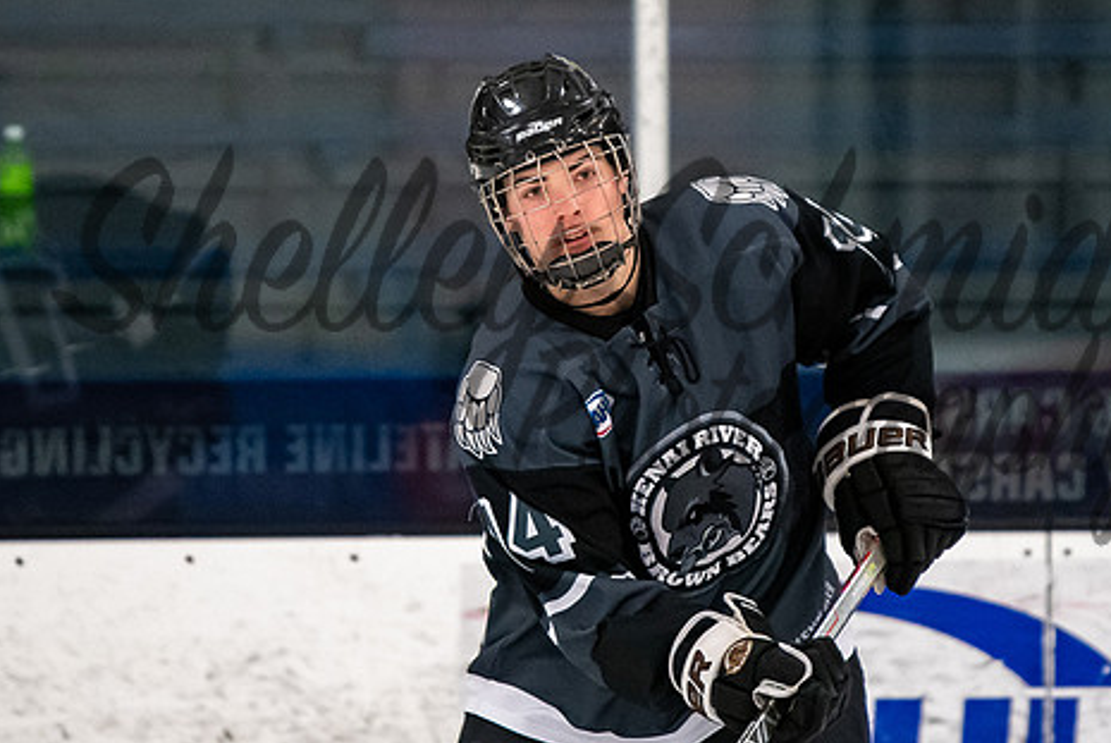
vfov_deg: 2.4
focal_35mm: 566
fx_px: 17483
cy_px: 203
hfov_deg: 3.6
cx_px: 564
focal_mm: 200
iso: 2000
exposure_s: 1/800
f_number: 2.8
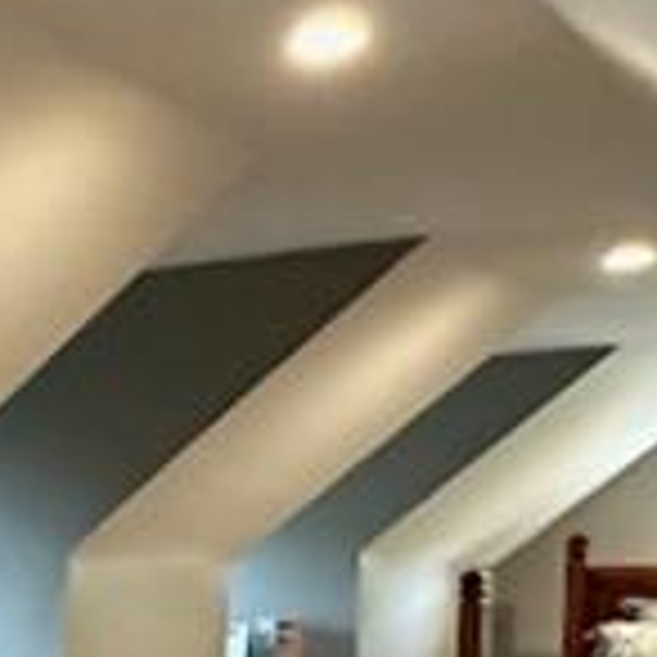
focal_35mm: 87
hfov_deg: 16.1
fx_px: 1868
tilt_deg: -4.4
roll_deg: +3.8
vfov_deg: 19.0
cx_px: -598
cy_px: 752
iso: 800
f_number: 2.2
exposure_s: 1/60
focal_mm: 2.22
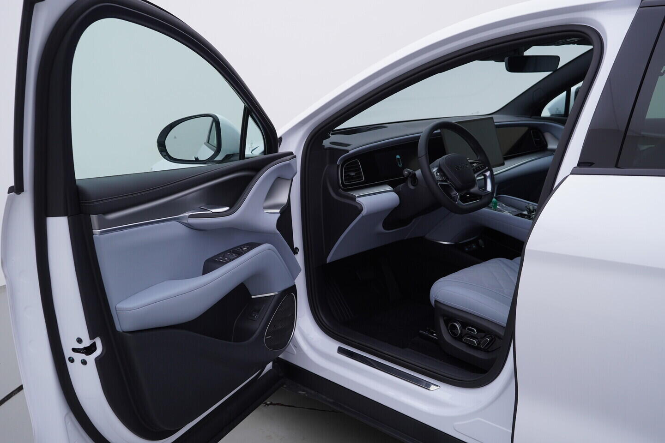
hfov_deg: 53.1
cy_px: 222
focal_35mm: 36
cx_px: 332
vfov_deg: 36.9
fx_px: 665
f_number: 4
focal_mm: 24
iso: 125
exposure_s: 1/80
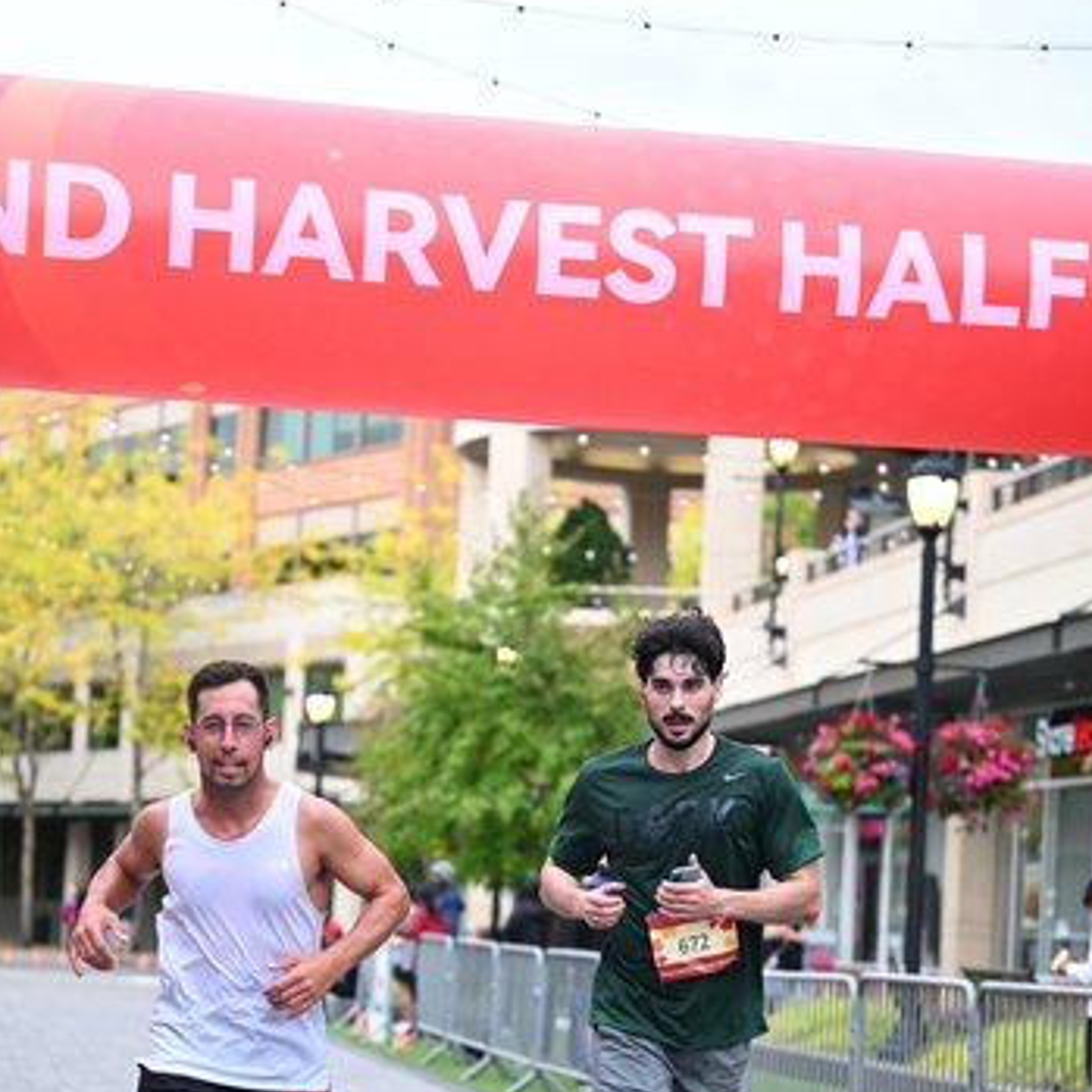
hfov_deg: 18.3
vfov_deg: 18.2
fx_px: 3391
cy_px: 792
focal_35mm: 95
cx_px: 549
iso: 1000
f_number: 2.8
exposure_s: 1/1600
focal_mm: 71
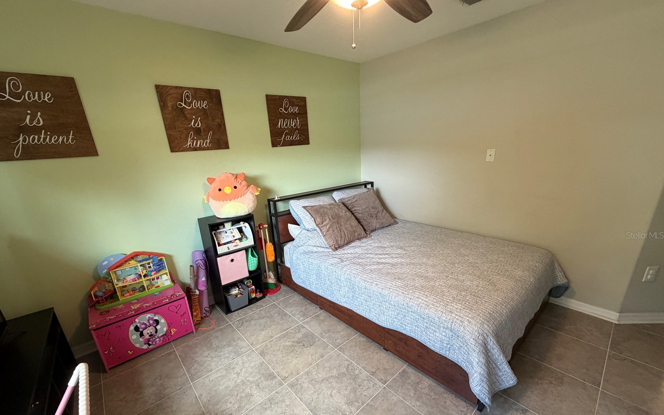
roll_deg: +3.3
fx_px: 271
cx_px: 330
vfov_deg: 74.4
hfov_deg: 101.5
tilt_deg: -18.9
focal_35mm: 15
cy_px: 235
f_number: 2.2
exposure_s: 1/60
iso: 320
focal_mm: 2.22
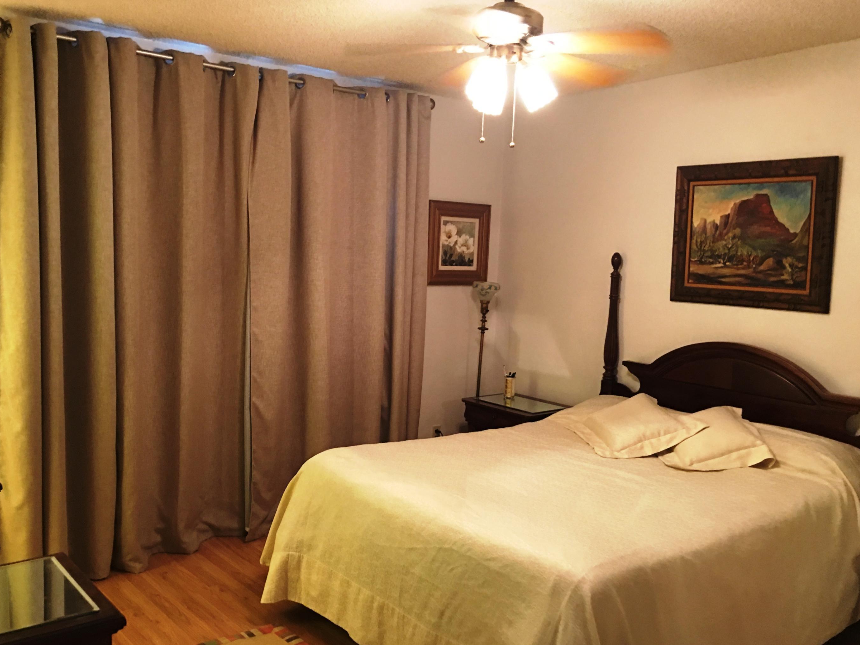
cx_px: 415
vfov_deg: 44.2
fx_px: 795
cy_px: 331
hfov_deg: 56.8
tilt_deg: -5.2
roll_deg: -3.0
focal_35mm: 32
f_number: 2.2
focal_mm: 4.15
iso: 64
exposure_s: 1/4
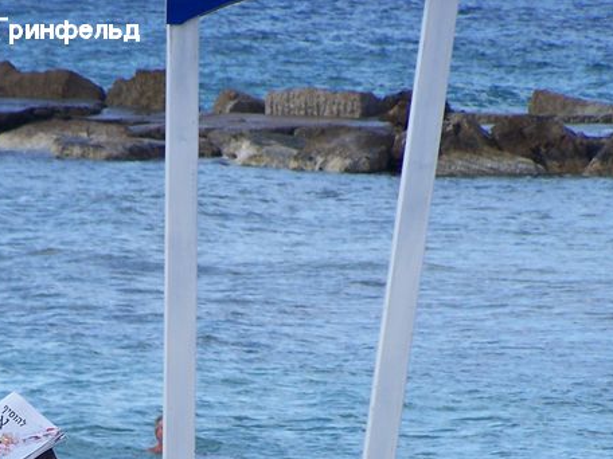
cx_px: 136
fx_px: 7615
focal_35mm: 430
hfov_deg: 4.6
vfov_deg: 3.5
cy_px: 450
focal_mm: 36.2
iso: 80
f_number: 3.2
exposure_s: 1/750
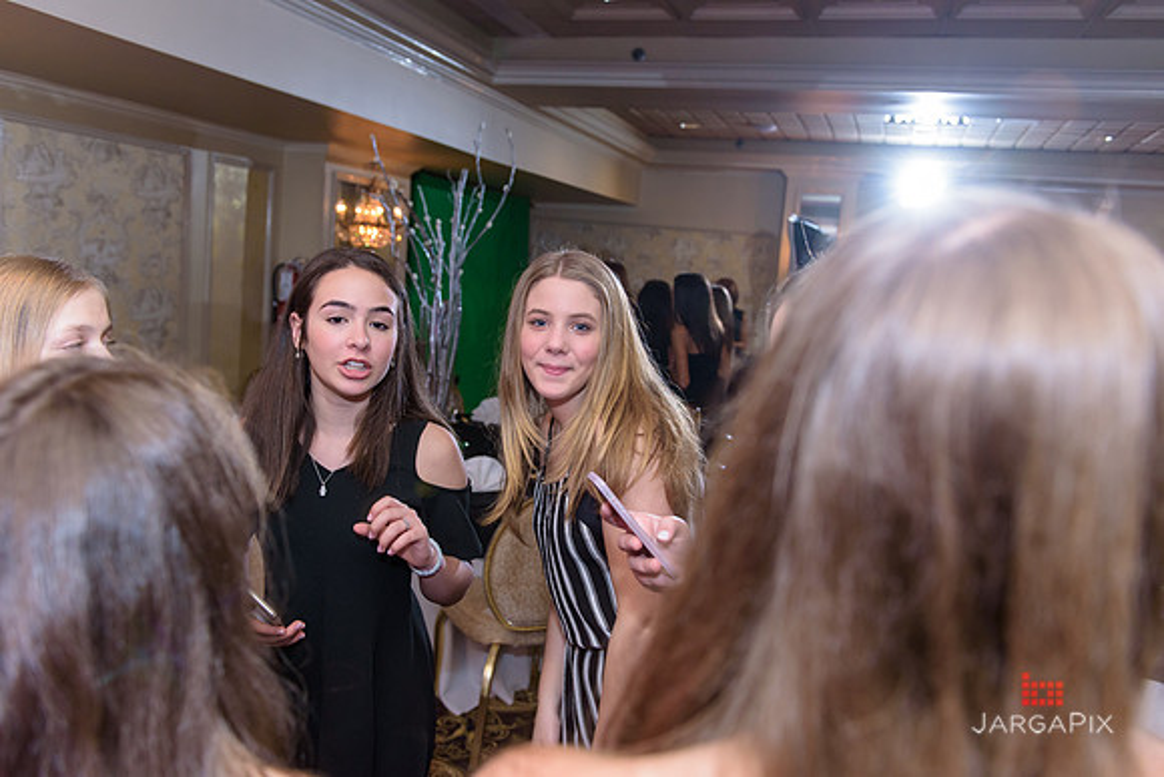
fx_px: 1003
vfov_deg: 42.3
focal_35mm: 31
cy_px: 388
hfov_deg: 60.3
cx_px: 582
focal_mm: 31
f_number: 3.2
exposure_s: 1/125
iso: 1600
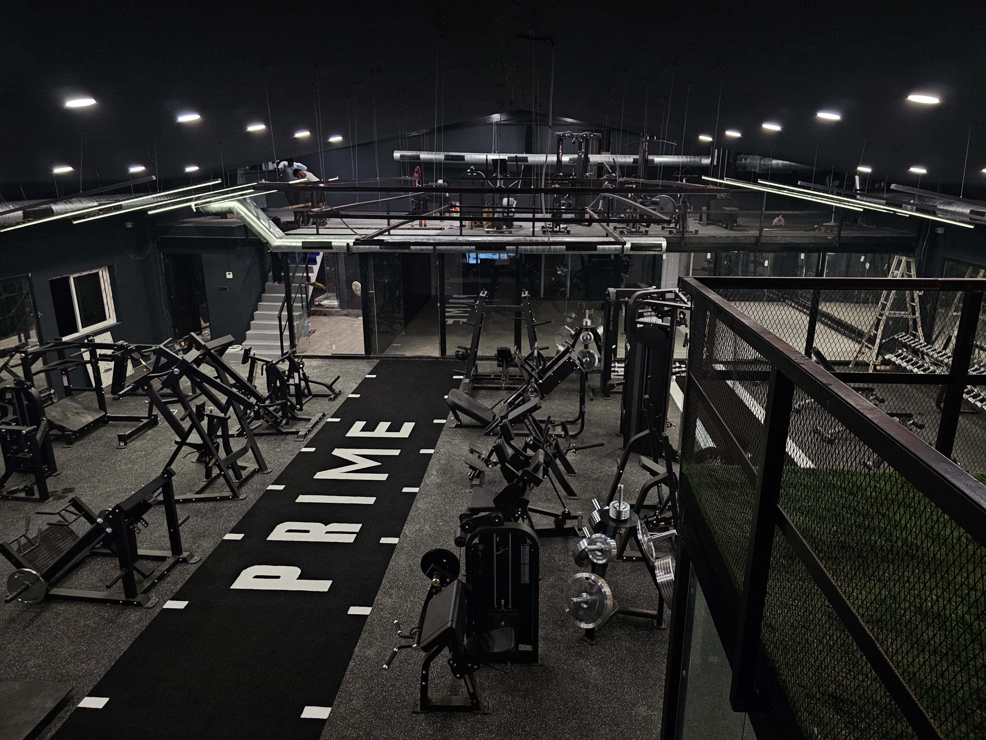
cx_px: 493
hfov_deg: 73.9
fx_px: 655
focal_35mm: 23
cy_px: 370
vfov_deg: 58.9
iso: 320
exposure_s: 1/100
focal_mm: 6.3
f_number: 1.7
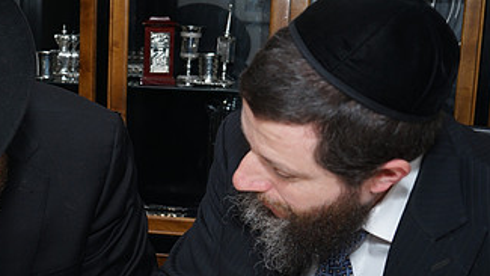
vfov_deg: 16.4
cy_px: 219
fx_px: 949
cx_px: 125
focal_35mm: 73
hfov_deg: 28.6
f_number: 5.6
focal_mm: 39
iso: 320
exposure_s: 1/100
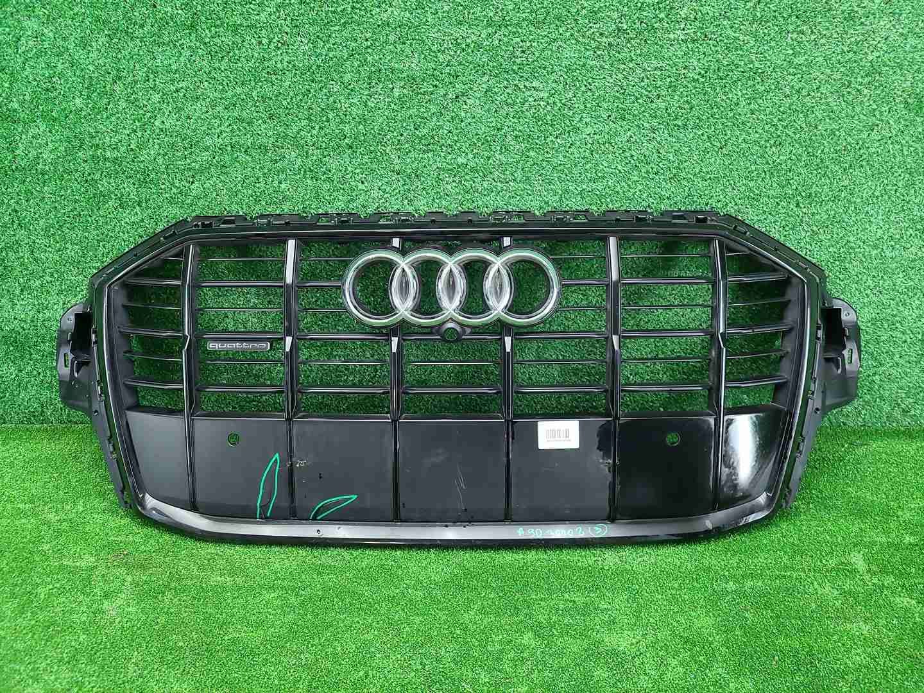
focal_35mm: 26
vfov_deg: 53.1
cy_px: 346
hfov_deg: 67.3
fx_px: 694
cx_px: 462
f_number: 1.8
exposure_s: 1/50
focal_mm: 5.4
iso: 318
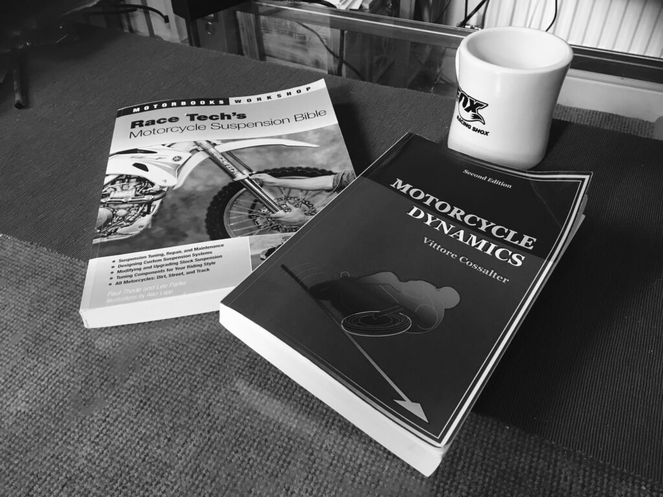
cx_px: 332
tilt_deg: -43.6
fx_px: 555
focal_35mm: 29
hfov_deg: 61.7
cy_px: 248
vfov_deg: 48.2
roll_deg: -1.0
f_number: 2.2
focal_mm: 4.15
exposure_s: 1/33
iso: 100
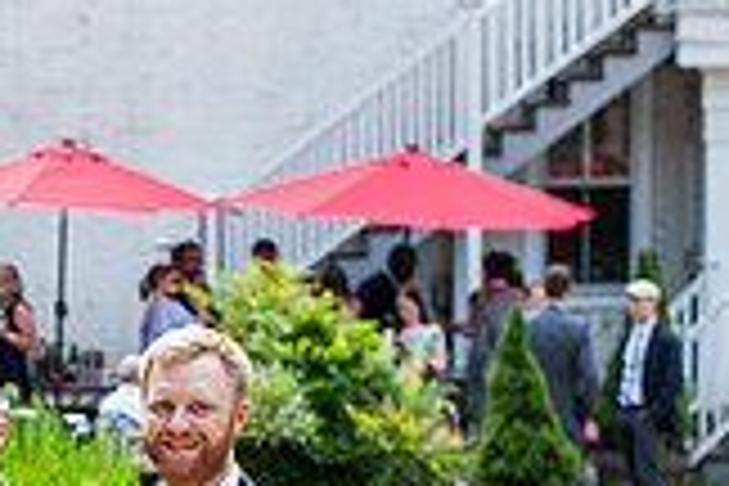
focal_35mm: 179
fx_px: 3624
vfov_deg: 7.6
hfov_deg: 11.1
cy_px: 684
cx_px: -320
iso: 320
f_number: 4
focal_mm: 50
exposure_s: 1/640
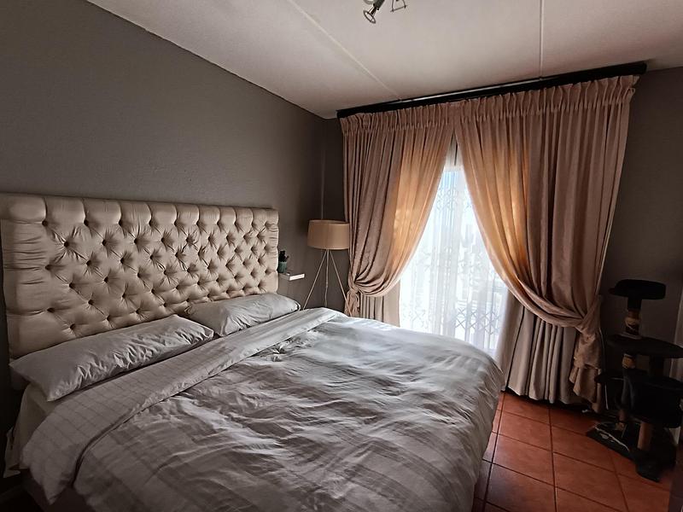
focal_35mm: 17
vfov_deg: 74.7
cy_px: 256
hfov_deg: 91.0
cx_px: 342
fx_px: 335
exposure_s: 1/100
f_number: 2.2
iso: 324
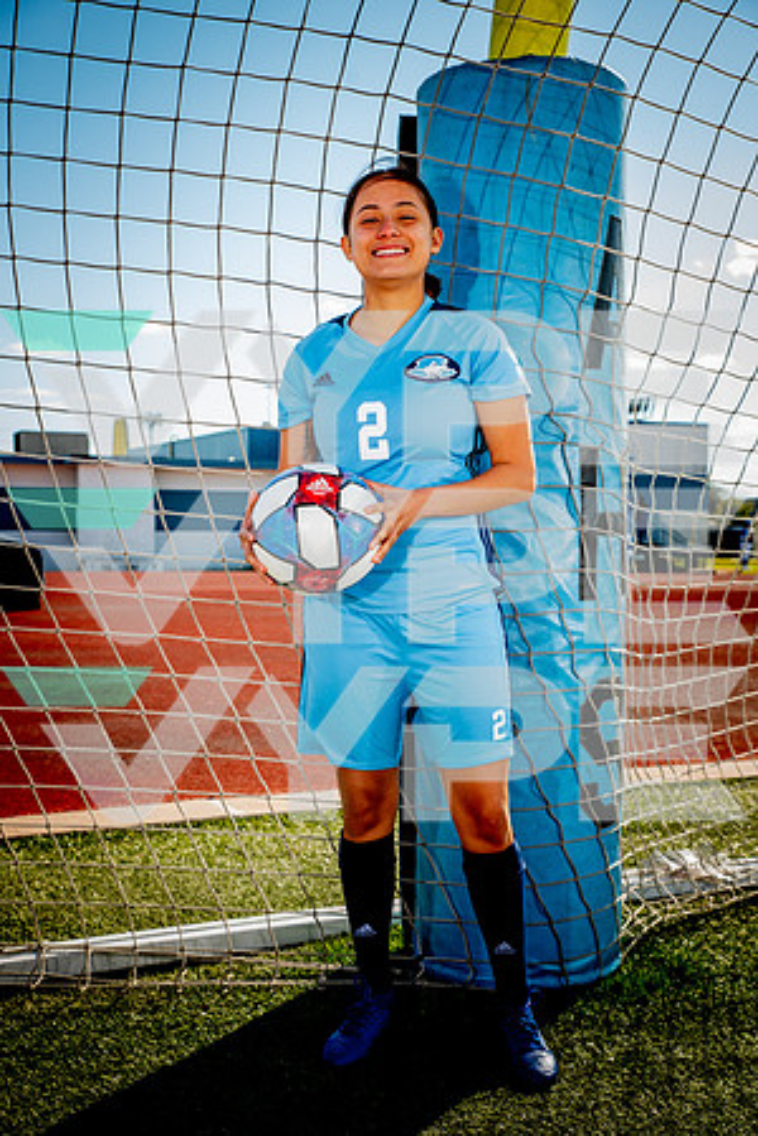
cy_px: 568
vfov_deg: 42.7
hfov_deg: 29.2
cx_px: 379
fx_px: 1453
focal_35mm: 46
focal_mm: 46
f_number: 5.6
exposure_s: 1/320
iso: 125
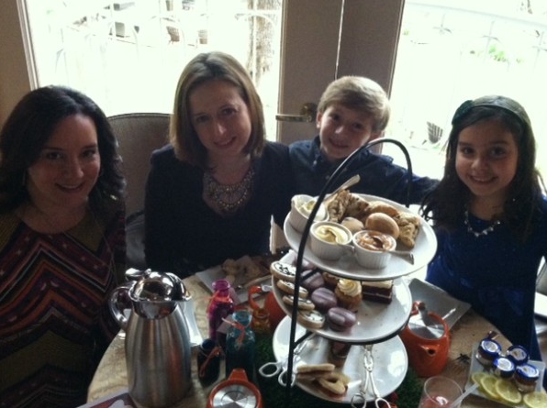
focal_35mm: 37
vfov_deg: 38.6
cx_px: 287
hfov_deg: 50.2
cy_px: 193
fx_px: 584
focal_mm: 3.85
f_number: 2.8
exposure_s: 1/15
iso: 500
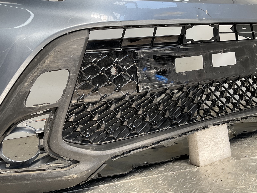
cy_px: 111
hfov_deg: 49.0
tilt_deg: -6.1
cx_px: 128
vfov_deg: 37.6
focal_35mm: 38
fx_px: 282
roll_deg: +6.8
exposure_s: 1/260
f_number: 1.8
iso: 16
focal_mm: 3
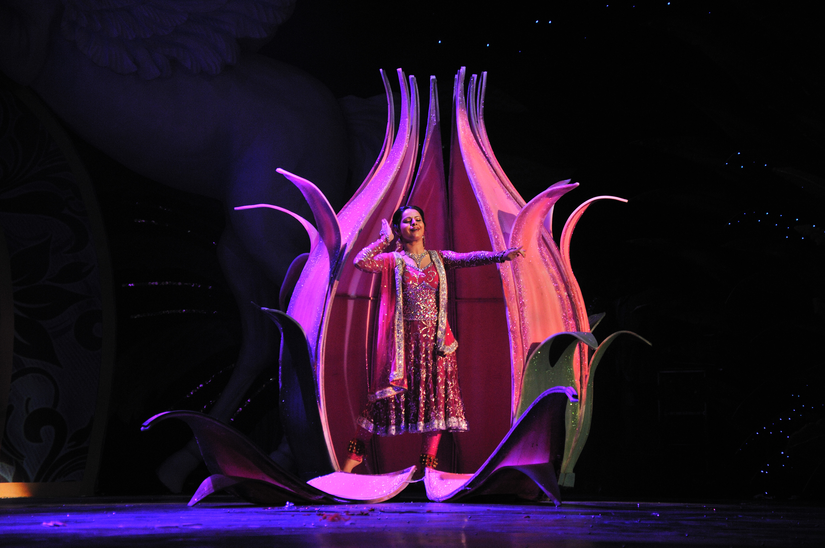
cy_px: 274
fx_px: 3090
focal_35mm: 135
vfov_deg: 10.1
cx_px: 412
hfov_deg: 15.2
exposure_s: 1/45
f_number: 5.6
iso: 560
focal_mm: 90
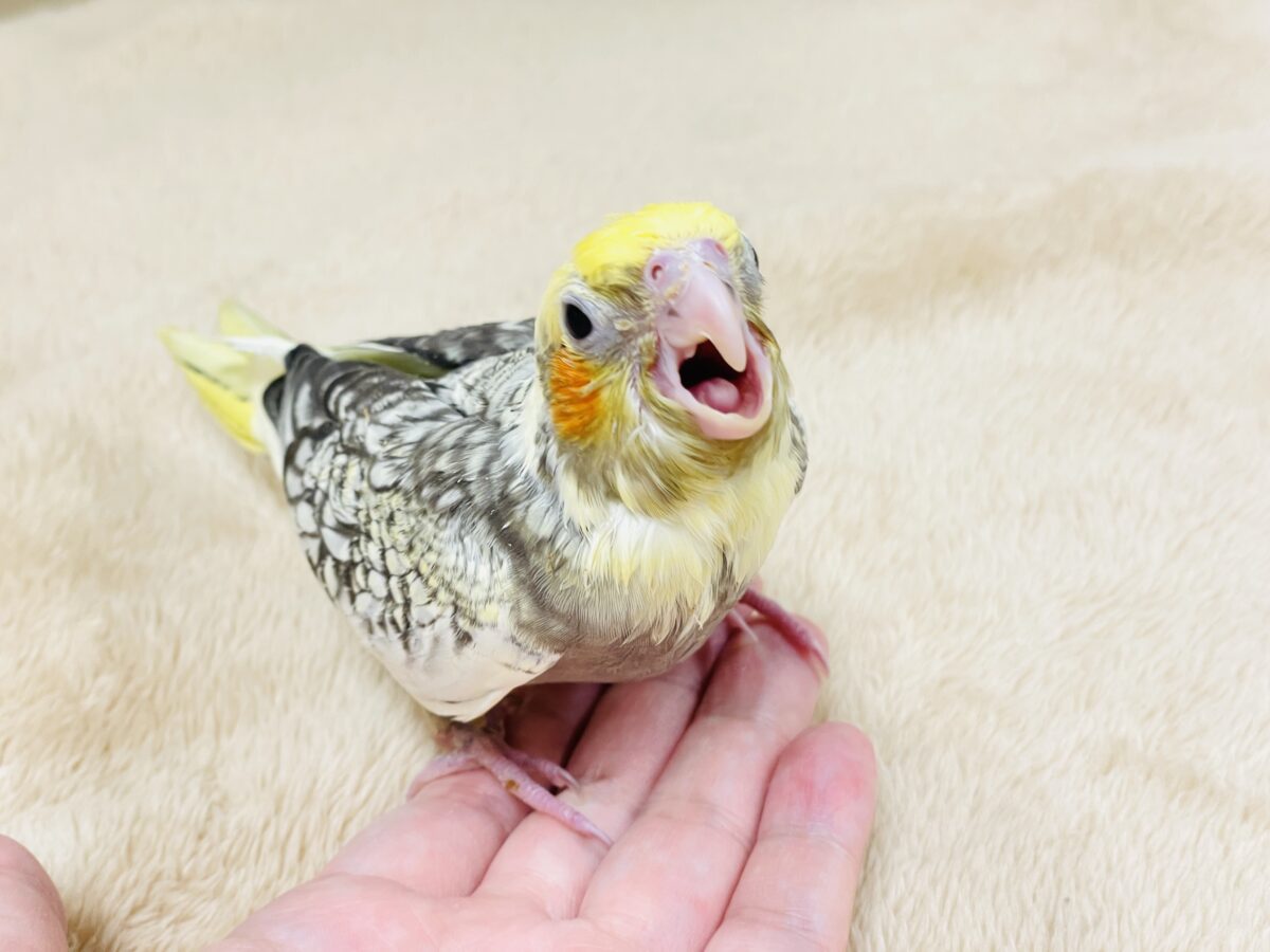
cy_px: 476
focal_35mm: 52
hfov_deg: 36.8
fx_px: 1908
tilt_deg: -37.1
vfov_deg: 28.0
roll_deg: +6.2
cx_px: 635
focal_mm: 6
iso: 100
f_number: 2
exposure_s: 1/99
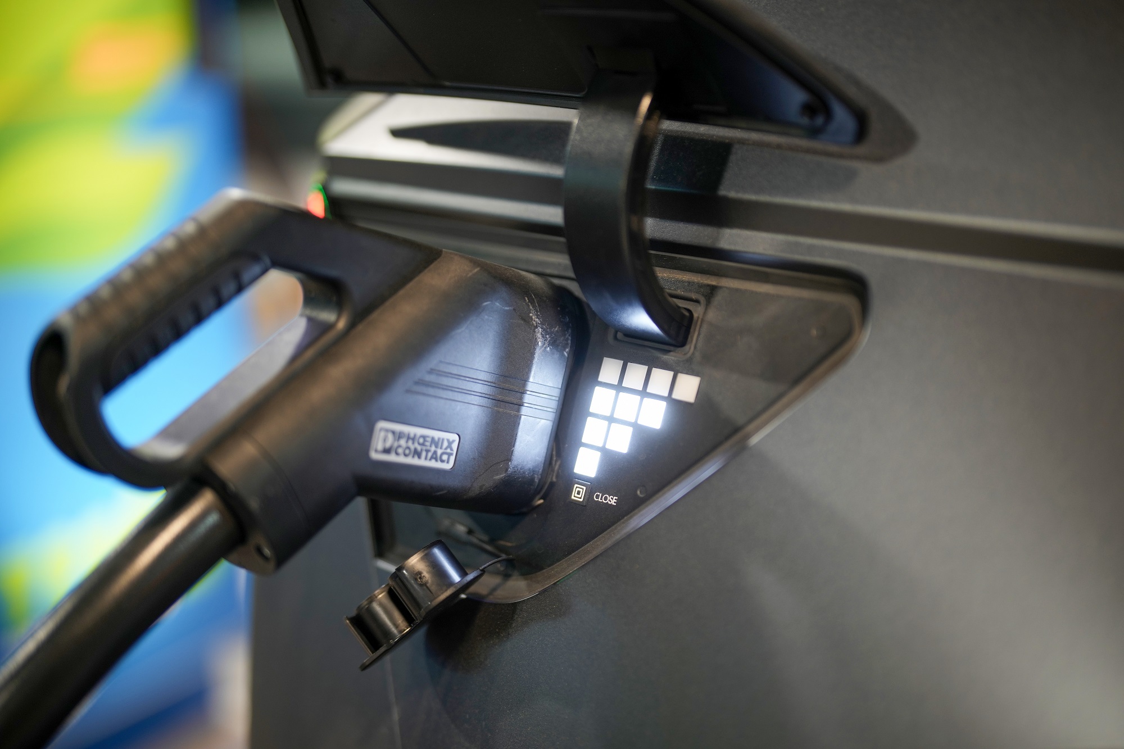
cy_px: 374
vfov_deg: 27.0
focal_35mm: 50
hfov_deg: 39.6
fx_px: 1561
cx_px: 562
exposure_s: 1/60
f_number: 1.2
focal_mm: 50
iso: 250
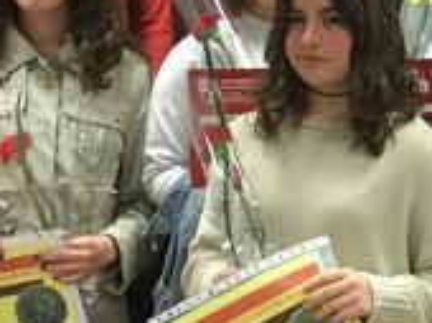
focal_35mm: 146
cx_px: 445
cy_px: 203
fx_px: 1819
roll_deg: -2.4
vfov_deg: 10.1
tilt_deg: -8.0
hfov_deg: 13.3
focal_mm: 3.3
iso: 125
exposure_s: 1/33
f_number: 2.4
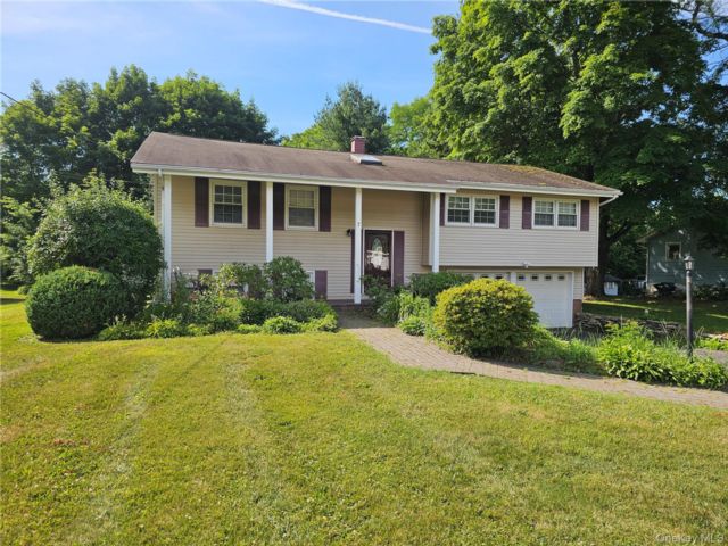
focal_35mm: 23
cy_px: 273
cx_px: 364
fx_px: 484
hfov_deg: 73.9
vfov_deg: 58.9
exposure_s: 1/553
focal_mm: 6.3
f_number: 1.7
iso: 10
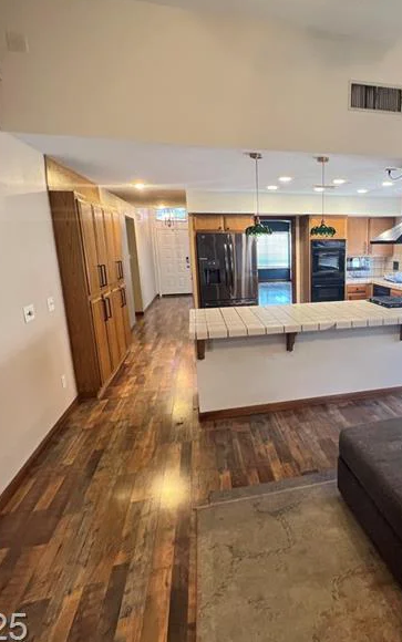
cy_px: 321
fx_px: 333
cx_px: 303
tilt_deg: -12.3
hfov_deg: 58.9
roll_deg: +0.6
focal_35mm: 19
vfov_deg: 88.0
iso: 320
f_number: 1.8
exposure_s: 1/60
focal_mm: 1.57
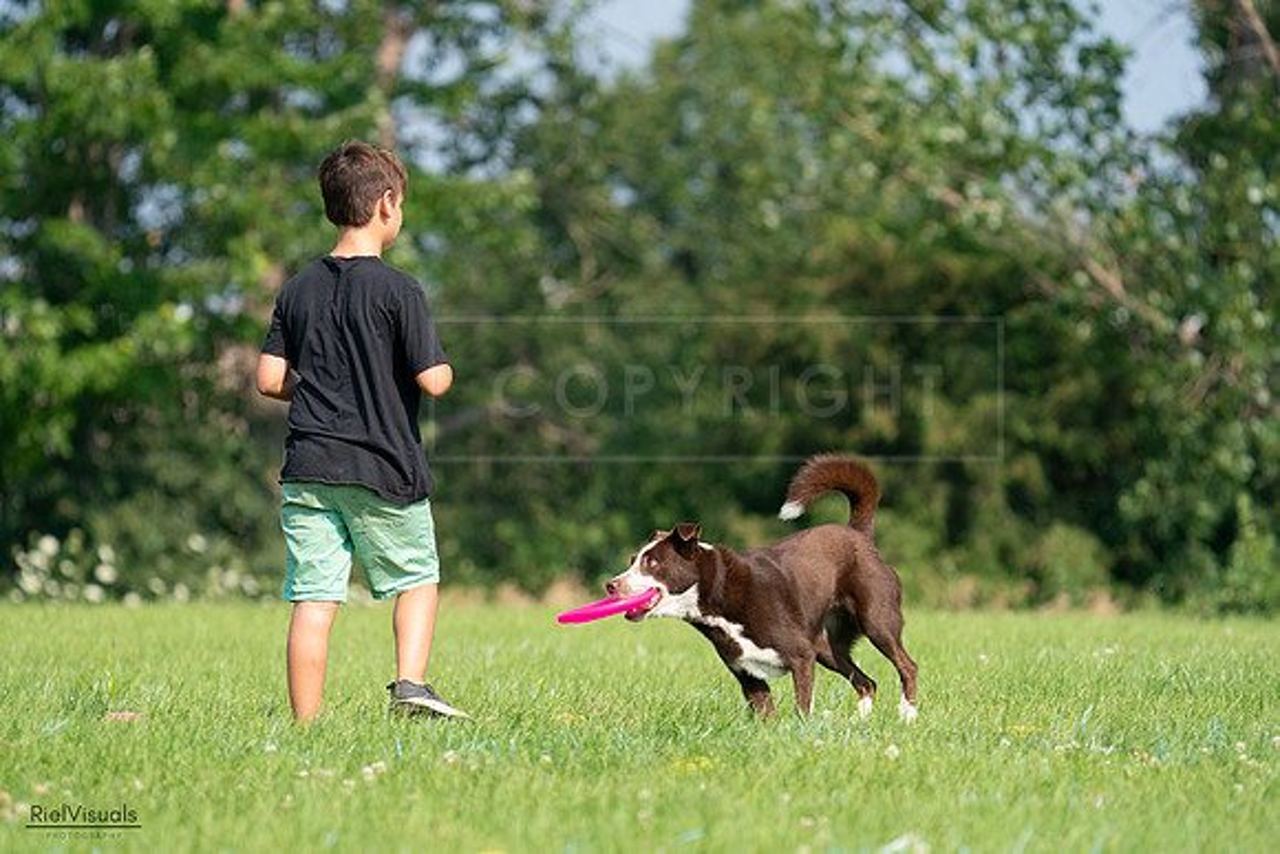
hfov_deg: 6.2
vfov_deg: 4.1
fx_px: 11807
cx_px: 640
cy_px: 427
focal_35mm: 332
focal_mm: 332
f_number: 6.3
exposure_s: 1/4000
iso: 1600
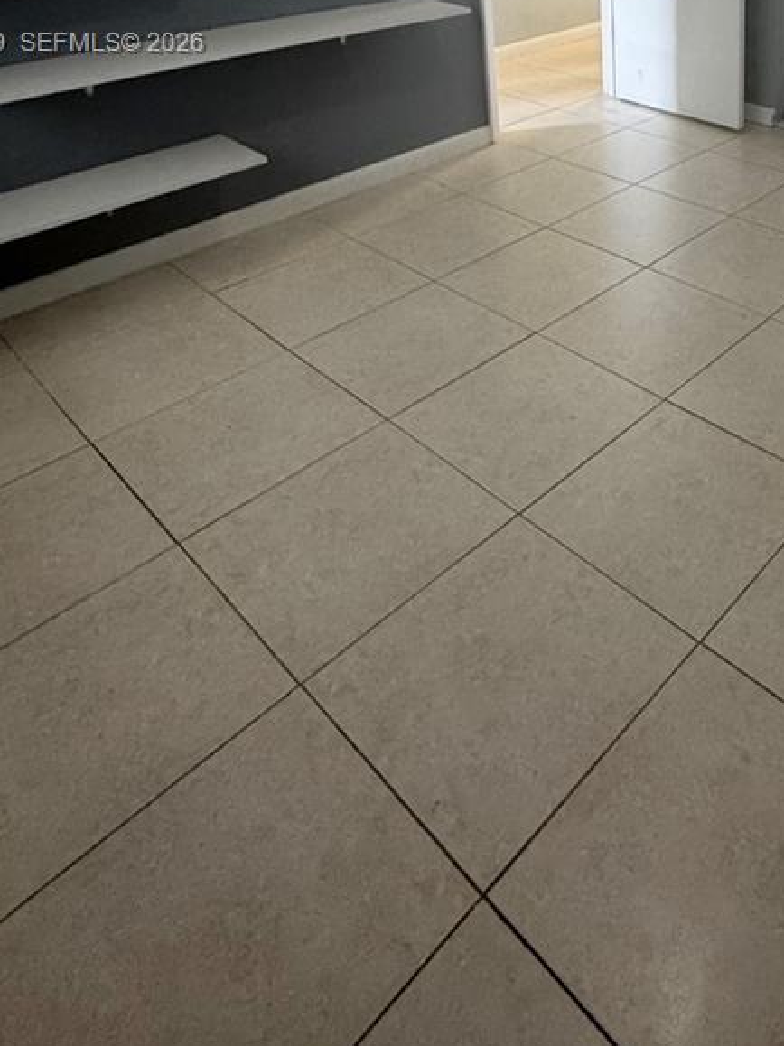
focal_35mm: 29
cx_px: 683
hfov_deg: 44.5
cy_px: 45
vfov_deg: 51.8
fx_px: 876
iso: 250
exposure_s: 1/120
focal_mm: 2.22
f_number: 2.2
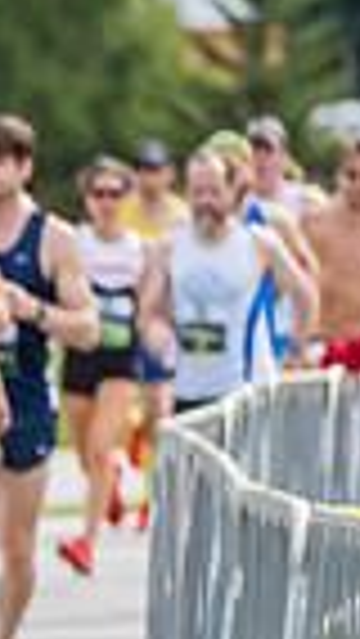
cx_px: -949
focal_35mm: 1009
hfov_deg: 1.2
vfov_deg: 2.1
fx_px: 17103
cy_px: 555
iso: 400
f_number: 4.5
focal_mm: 200
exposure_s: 1/3200
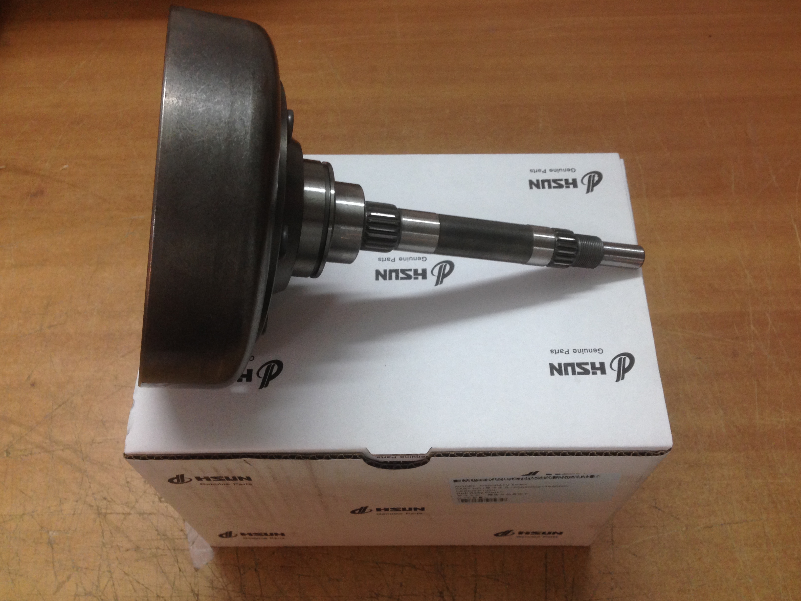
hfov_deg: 54.0
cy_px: 300
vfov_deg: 41.8
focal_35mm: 34
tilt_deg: -60.3
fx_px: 787
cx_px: 410
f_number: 2.4
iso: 125
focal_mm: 4.12
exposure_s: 1/20
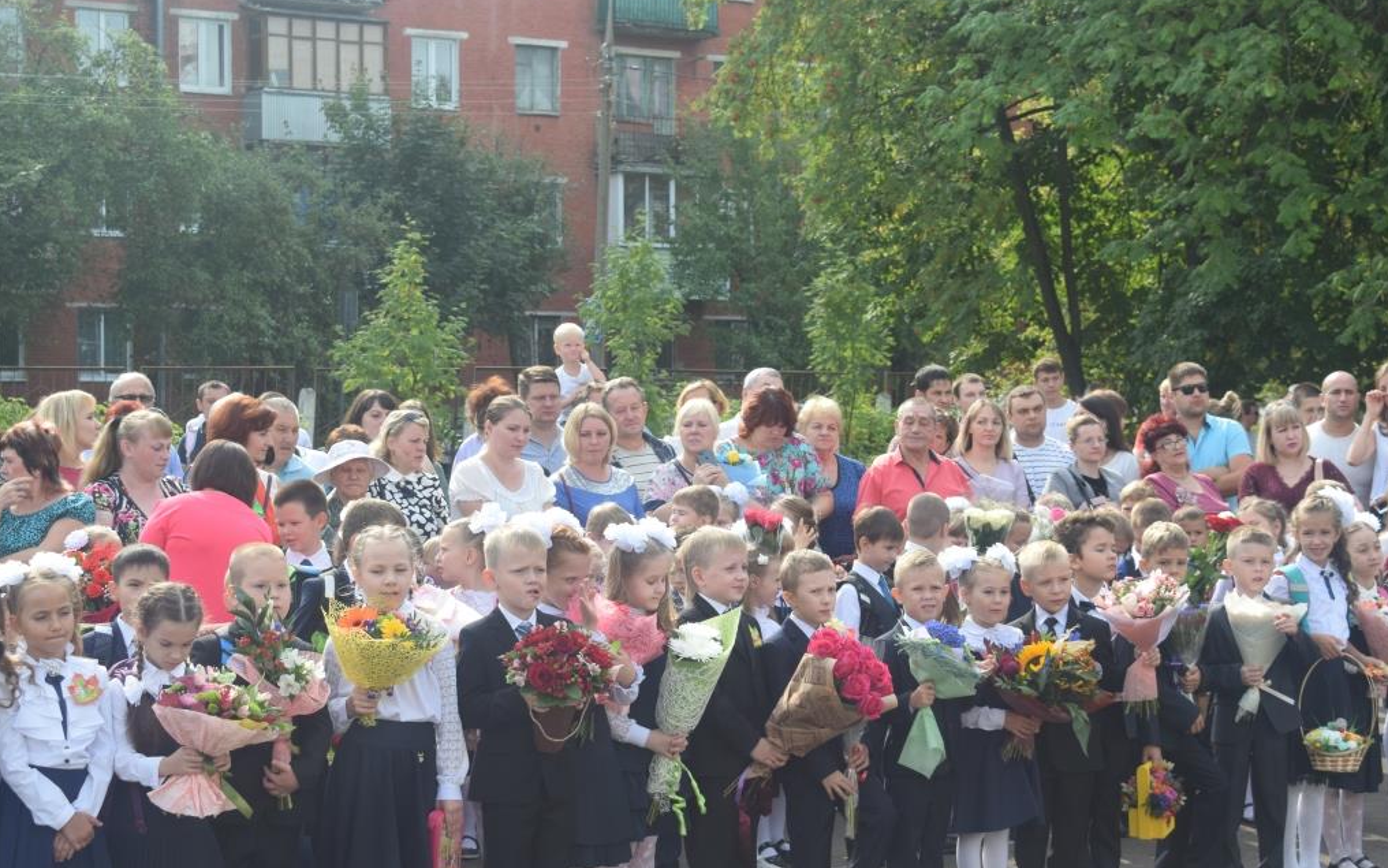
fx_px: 2799
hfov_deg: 27.8
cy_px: 452
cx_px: 695
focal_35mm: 74
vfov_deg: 17.6
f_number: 8
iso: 400
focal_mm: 48
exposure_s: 1/250
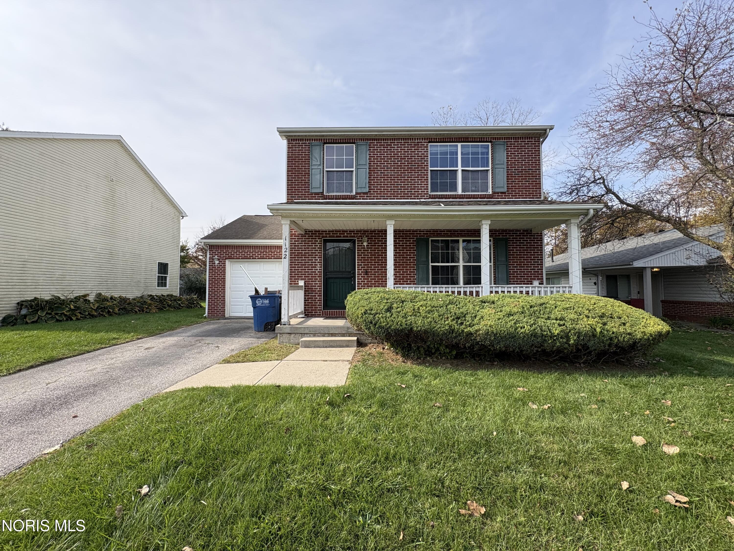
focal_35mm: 14
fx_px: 297
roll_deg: +0.6
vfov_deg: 85.7
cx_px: 367
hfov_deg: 102.1
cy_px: 276
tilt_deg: +3.8
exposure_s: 1/910
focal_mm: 2.22
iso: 64
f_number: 2.2
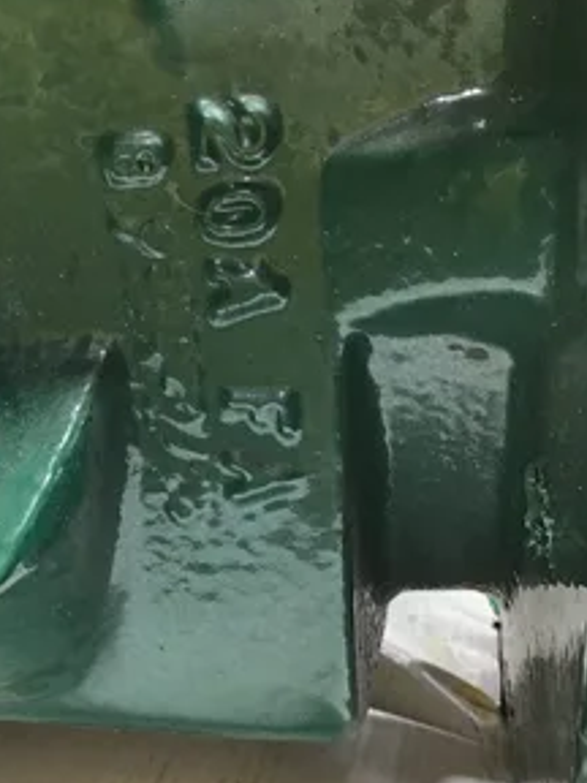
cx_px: 196
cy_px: 506
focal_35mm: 43
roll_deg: -0.3
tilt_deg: -20.4
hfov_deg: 33.3
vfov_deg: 43.4
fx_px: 972
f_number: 2.4
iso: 50
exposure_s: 1/30
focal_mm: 3.3
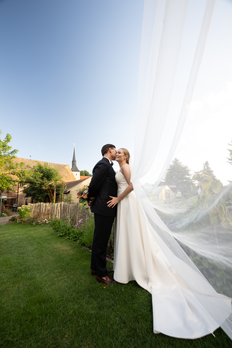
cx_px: 116
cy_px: 174
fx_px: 135
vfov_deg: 104.3
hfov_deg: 81.2
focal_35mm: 14
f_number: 8
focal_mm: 14
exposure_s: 1/20
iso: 160
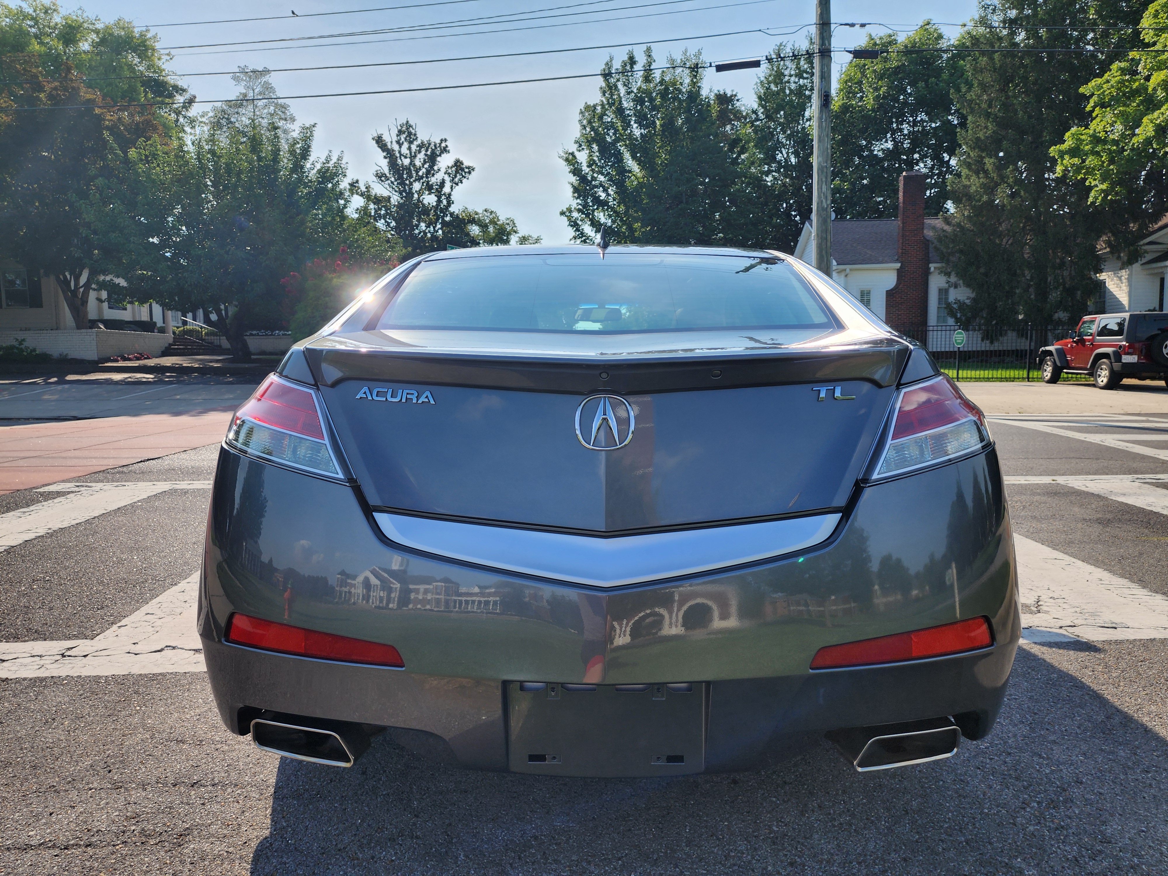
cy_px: 438
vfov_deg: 58.9
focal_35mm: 23
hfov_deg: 73.9
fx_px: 776
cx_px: 584
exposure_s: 1/880
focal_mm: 6.4
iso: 12
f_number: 1.8
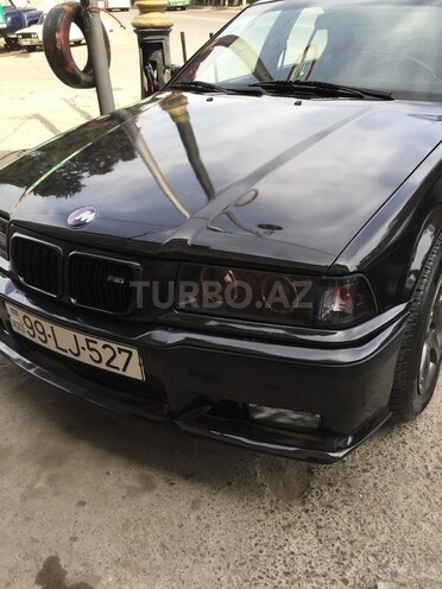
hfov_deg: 48.2
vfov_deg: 61.7
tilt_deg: -30.1
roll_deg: +1.6
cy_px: 294
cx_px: 221
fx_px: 494
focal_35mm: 29
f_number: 2.2
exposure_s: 1/476
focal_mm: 4.15
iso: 32
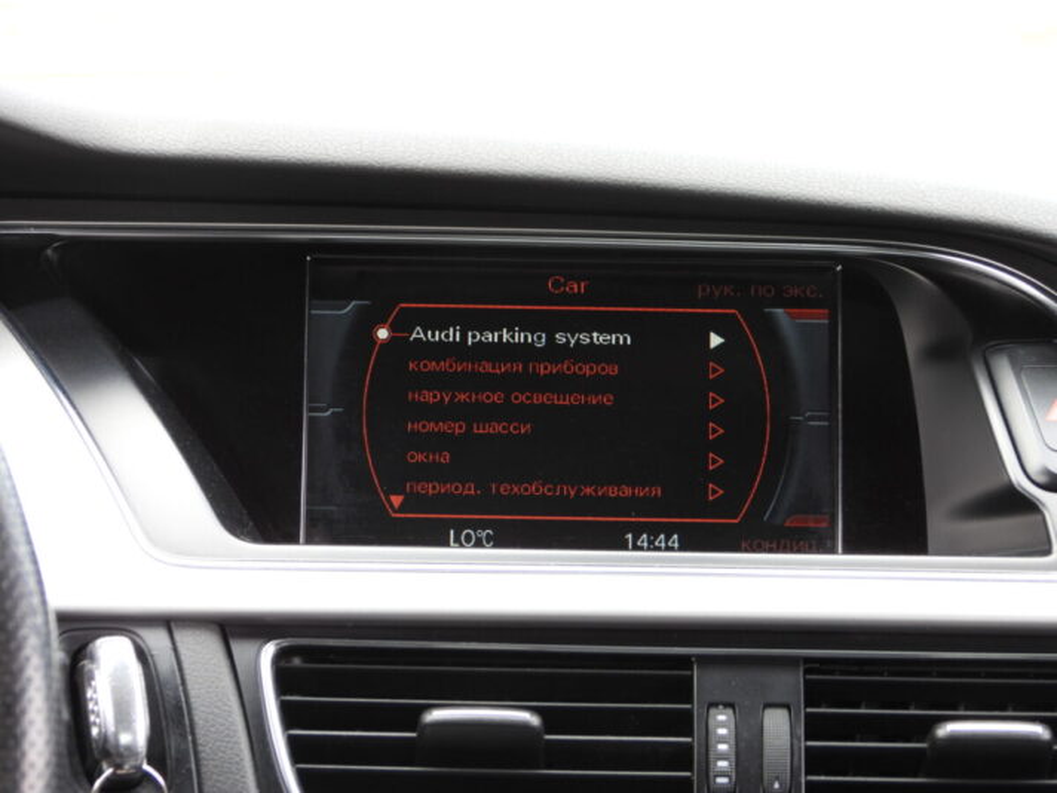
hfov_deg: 17.1
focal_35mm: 115
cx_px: 528
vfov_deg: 12.9
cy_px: 396
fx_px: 3512
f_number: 4
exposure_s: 1/60
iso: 160
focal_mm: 20.7
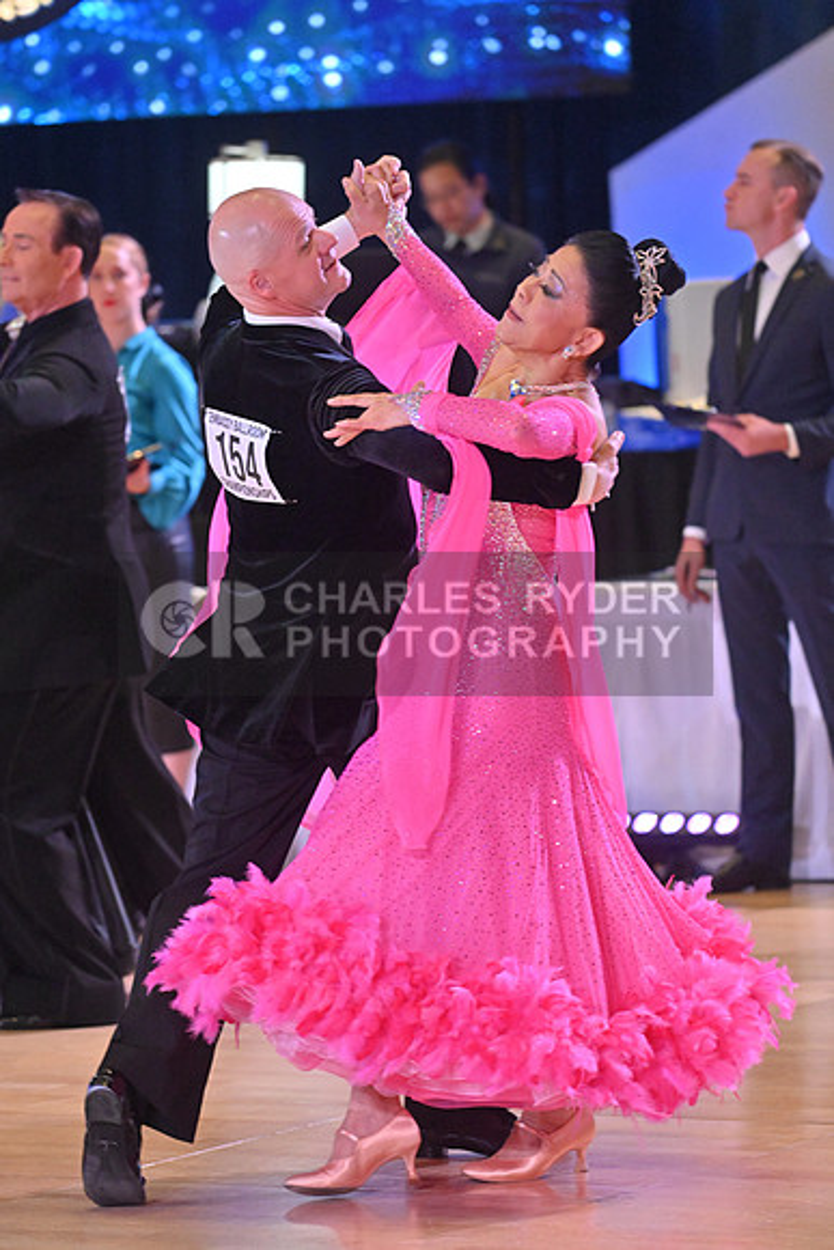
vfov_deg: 10.8
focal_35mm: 190
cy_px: 625
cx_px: 417
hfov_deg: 7.2
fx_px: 6598
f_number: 5
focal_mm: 190
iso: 4000
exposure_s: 1/400
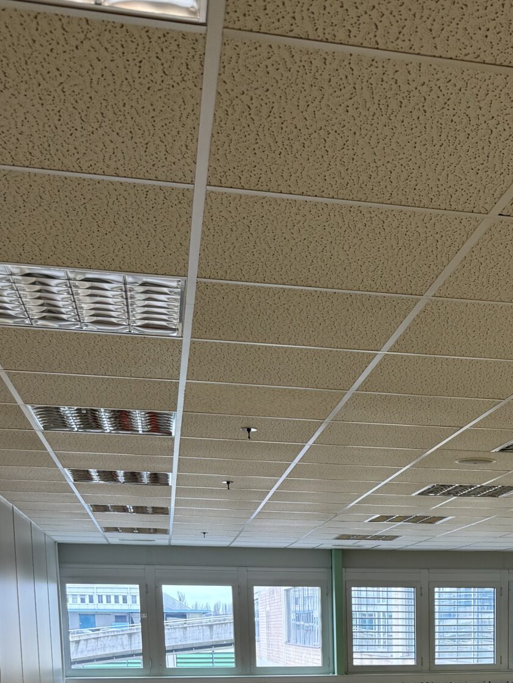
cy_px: 778
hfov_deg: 25.8
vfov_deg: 30.6
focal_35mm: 55
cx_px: 450
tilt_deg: -7.3
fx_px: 1087
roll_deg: +0.5
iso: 64
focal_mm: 6.86
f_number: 1.78
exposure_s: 1/100
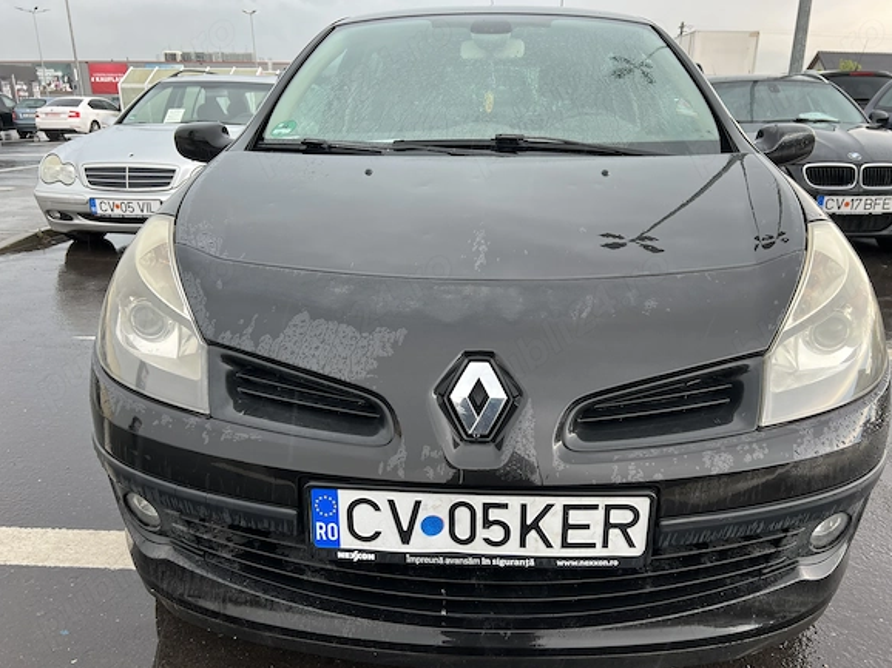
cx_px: 460
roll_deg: +0.1
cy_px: 346
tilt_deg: -19.6
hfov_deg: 65.3
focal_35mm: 27
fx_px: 695
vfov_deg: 51.3
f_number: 1.5
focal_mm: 5.7
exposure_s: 1/121
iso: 50
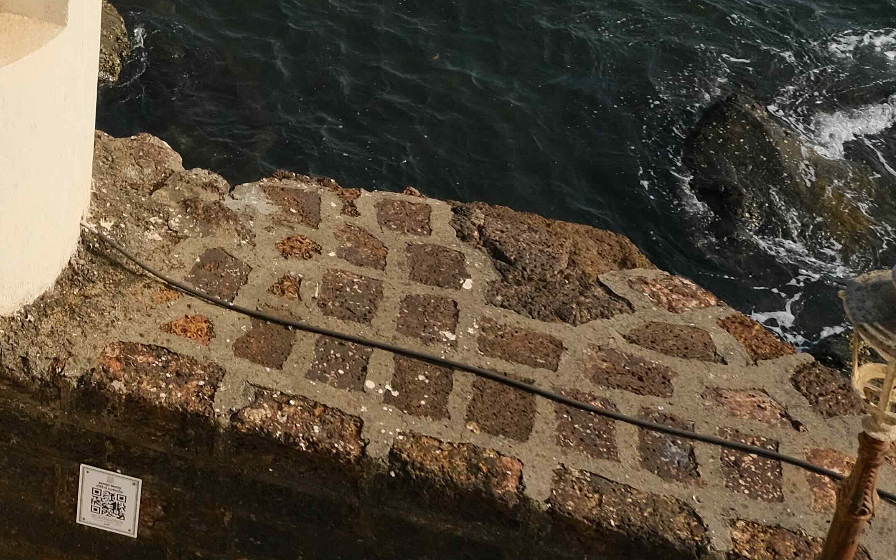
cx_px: -239
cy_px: -274
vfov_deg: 15.3
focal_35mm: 79
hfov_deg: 23.4
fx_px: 1929
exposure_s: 1/6400
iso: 640
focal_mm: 18
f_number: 3.6
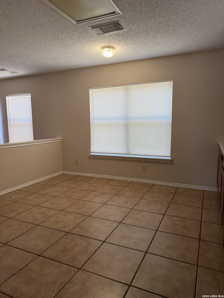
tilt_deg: -7.4
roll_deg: +0.8
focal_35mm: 24
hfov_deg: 56.8
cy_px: 149
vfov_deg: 71.6
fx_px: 207
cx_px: 112
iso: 160
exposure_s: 1/120
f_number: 1.78
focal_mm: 6.76
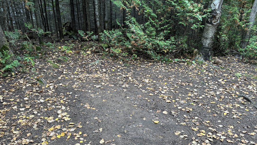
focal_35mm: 27
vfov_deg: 42.8
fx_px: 184
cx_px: 130
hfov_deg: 69.9
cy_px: 81
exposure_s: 1/121
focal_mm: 6.86
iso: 64
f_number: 1.78
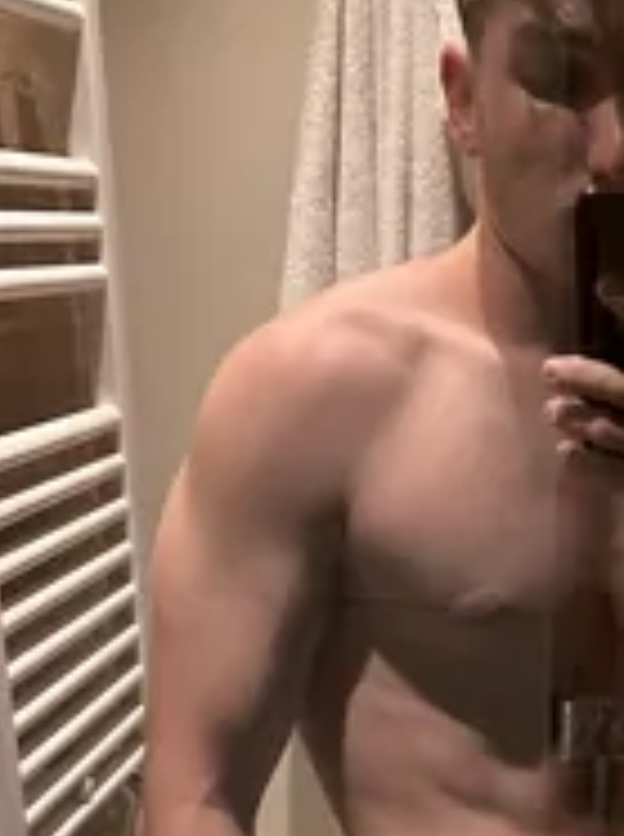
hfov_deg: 22.0
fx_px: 1518
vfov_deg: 28.0
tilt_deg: -23.4
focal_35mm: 63
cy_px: 921
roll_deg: -4.1
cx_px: 687
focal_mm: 5.7
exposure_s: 1/33
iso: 500
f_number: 1.5
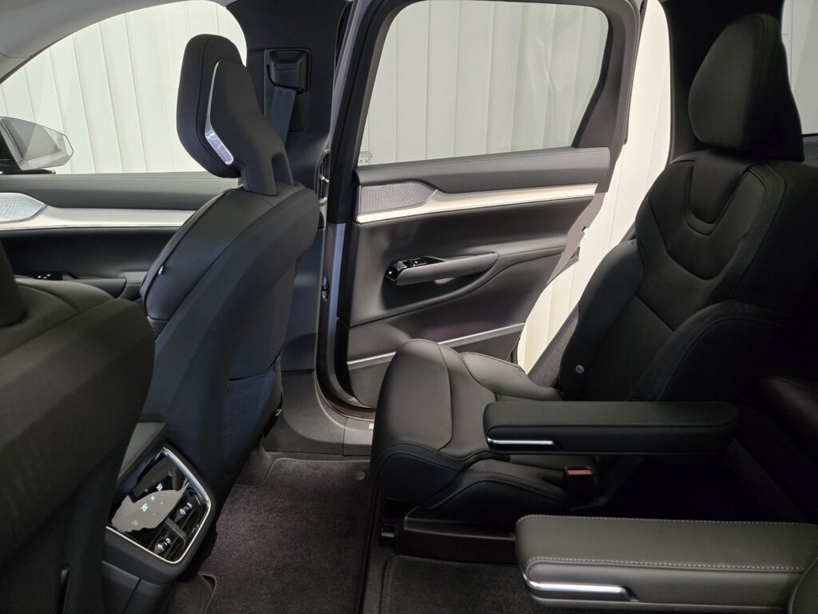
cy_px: 307
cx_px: 409
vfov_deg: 58.9
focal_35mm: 23
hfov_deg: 73.9
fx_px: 544
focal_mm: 5.4
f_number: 1.8
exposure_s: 1/60
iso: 800
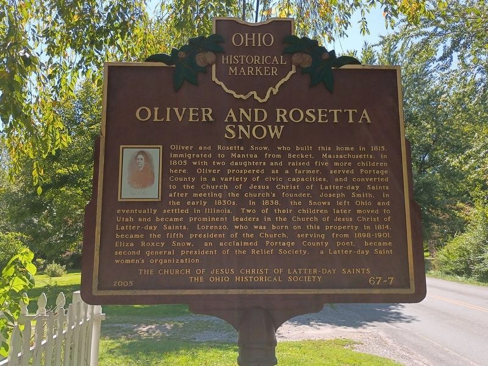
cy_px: 183
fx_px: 409
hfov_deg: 61.7
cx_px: 244
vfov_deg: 48.2
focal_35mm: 29
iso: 100
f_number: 1.8
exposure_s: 1/388
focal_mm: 4.27
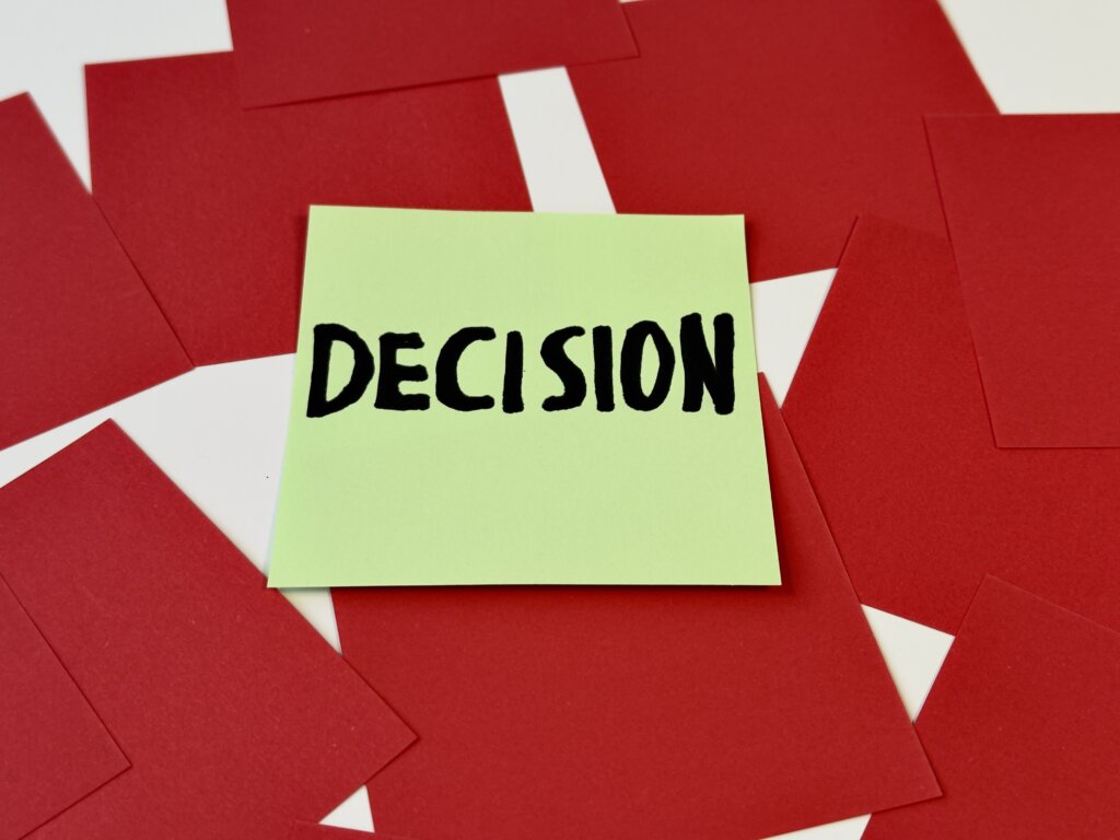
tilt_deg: -53.0
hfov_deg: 39.7
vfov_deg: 30.3
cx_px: 560
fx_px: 1553
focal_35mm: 48
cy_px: 420
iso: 50
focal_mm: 6.76
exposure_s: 1/121
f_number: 1.78
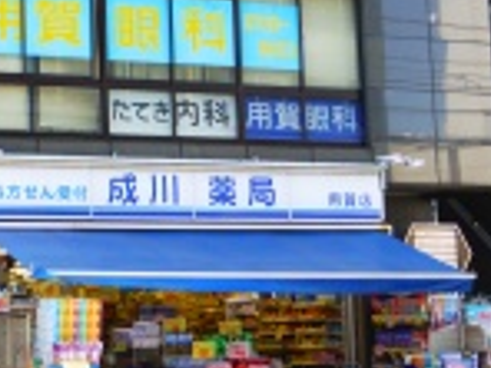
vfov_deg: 16.2
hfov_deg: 21.3
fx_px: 1291
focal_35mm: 91
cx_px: 106
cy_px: 119
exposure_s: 1/125
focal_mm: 5.4
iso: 100
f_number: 3.6
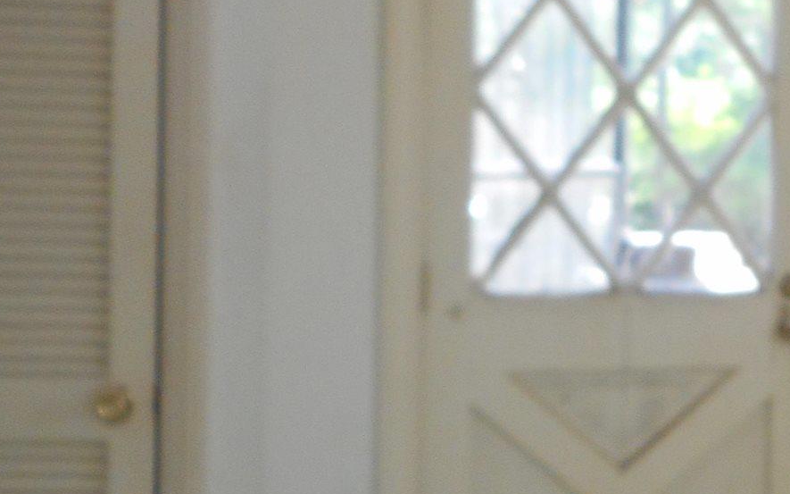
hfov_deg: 21.1
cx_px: 928
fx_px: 1981
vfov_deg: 14.2
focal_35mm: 92
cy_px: 178
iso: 160
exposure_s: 1/30
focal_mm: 4.5
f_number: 3.7
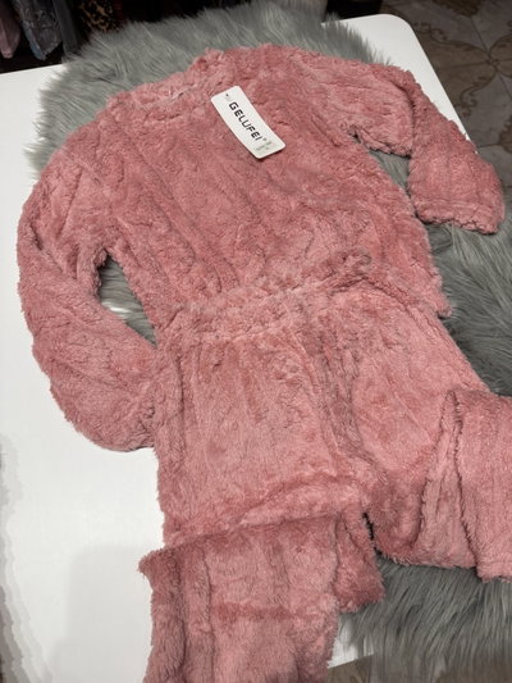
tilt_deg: -69.4
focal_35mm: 24
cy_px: 342
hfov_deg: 56.8
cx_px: 256
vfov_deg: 71.6
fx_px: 473
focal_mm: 6.76
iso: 200
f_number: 1.78
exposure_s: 1/100
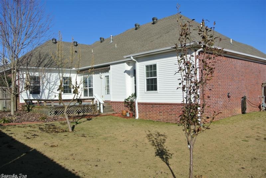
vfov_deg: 43.7
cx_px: 133
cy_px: 89
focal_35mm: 30
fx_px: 222
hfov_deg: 61.9
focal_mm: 11.4
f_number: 5
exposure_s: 1/1000
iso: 100
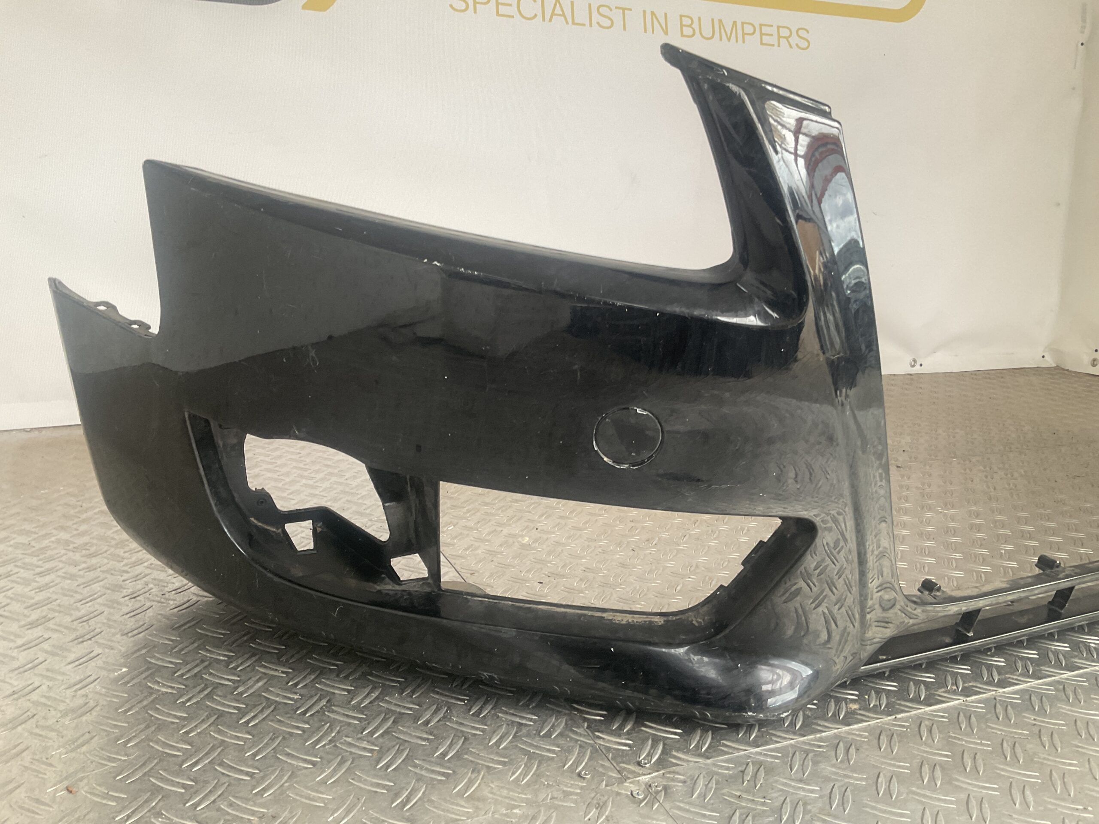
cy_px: 412
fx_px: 921
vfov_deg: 48.2
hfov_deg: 61.7
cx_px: 550
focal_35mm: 29
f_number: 1.8
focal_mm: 3
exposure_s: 1/50
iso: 50
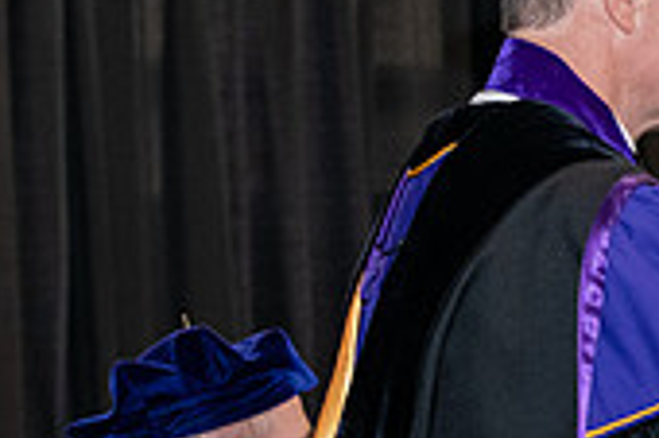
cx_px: 954
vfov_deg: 5.7
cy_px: 293
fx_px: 4371
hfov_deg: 8.5
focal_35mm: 239
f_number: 5
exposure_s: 1/200
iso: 2500
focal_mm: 70
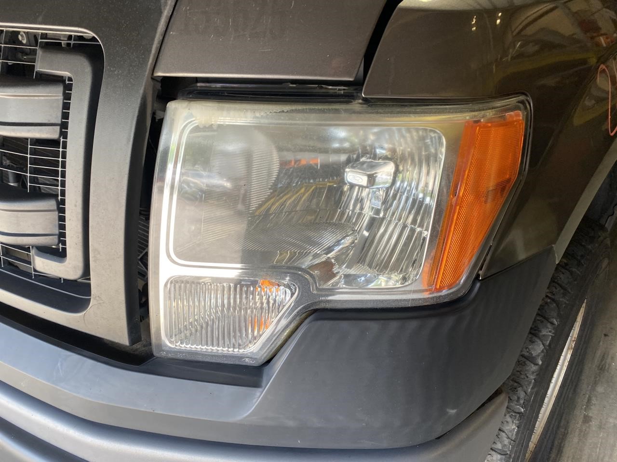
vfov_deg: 53.1
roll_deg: +2.5
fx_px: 463
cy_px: 231
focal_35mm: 26
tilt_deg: -24.1
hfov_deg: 67.3
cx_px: 308
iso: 64
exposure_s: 1/122
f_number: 1.8
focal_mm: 4.25
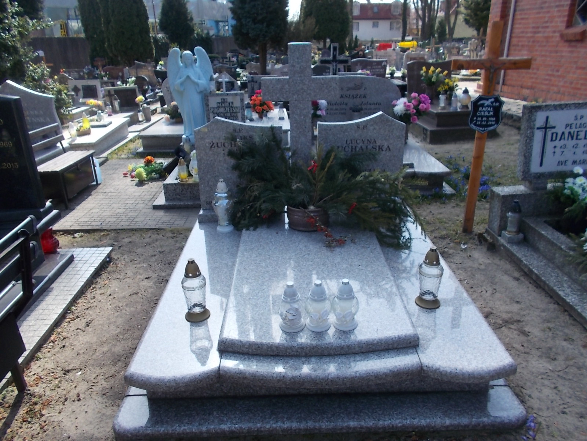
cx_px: 294
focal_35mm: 26
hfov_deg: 67.3
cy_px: 220
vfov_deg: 53.1
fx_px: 441
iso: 80
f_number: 3.2
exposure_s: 1/400
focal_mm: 4.6
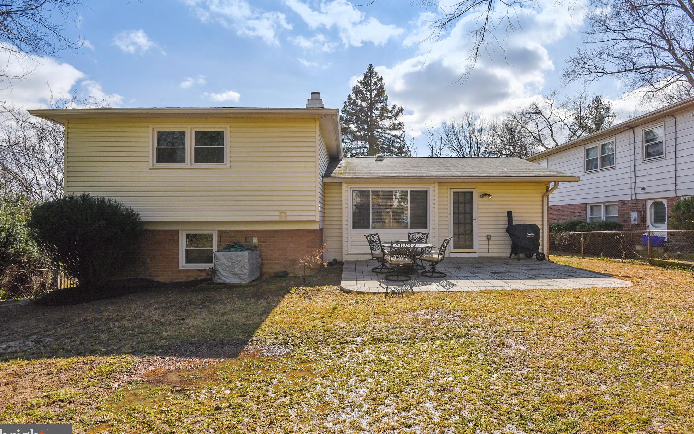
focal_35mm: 17
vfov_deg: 68.0
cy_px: 209
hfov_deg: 94.3
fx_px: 322
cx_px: 355
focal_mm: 16
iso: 100
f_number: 10
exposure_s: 1/400
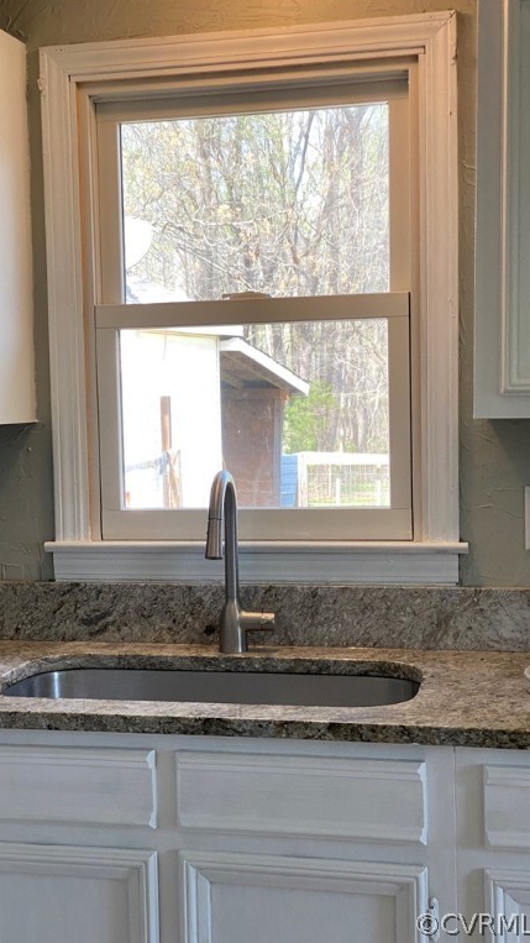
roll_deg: +1.5
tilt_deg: -2.7
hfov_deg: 21.0
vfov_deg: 36.6
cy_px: 470
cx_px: 201
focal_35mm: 57
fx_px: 1425
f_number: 2
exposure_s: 1/120
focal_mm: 6
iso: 160
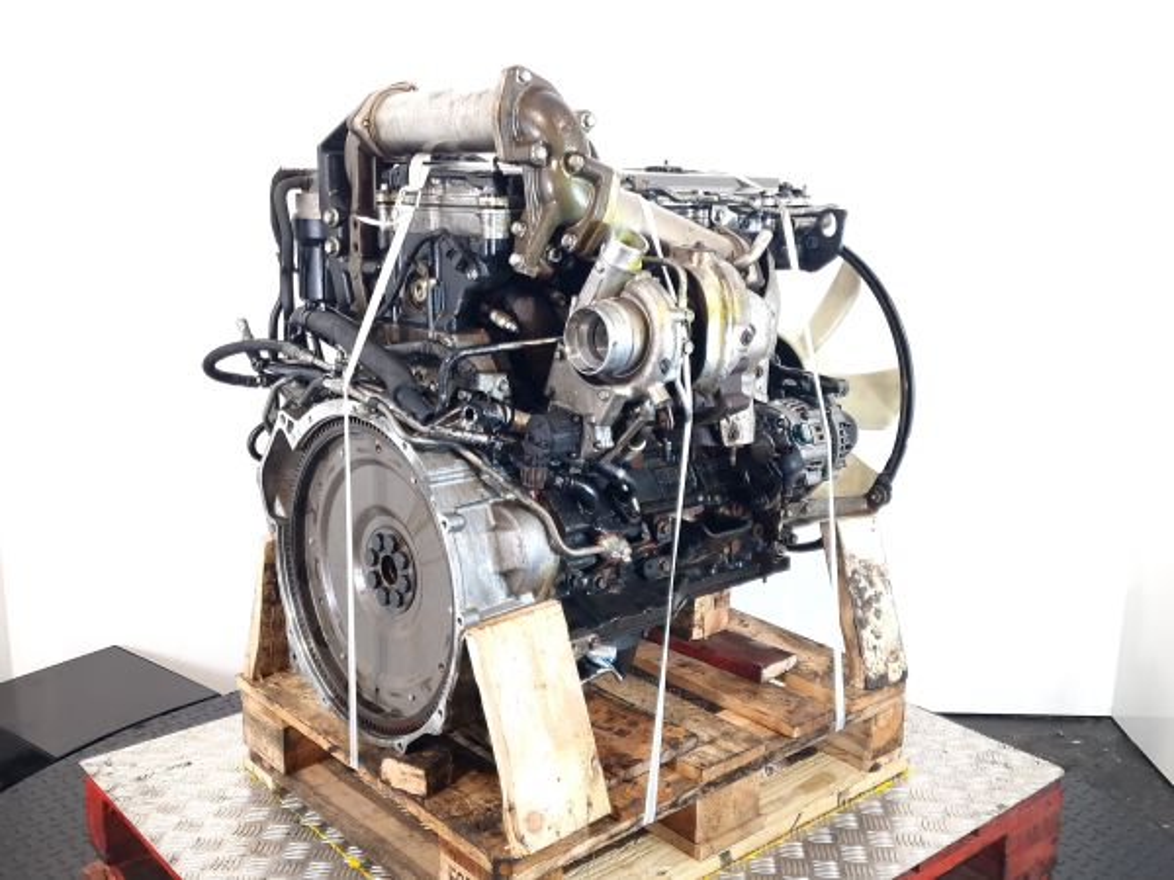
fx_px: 780
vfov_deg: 58.9
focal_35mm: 23
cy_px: 440
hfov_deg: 73.9
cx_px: 587
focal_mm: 6.4
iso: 125
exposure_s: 1/50
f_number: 1.8
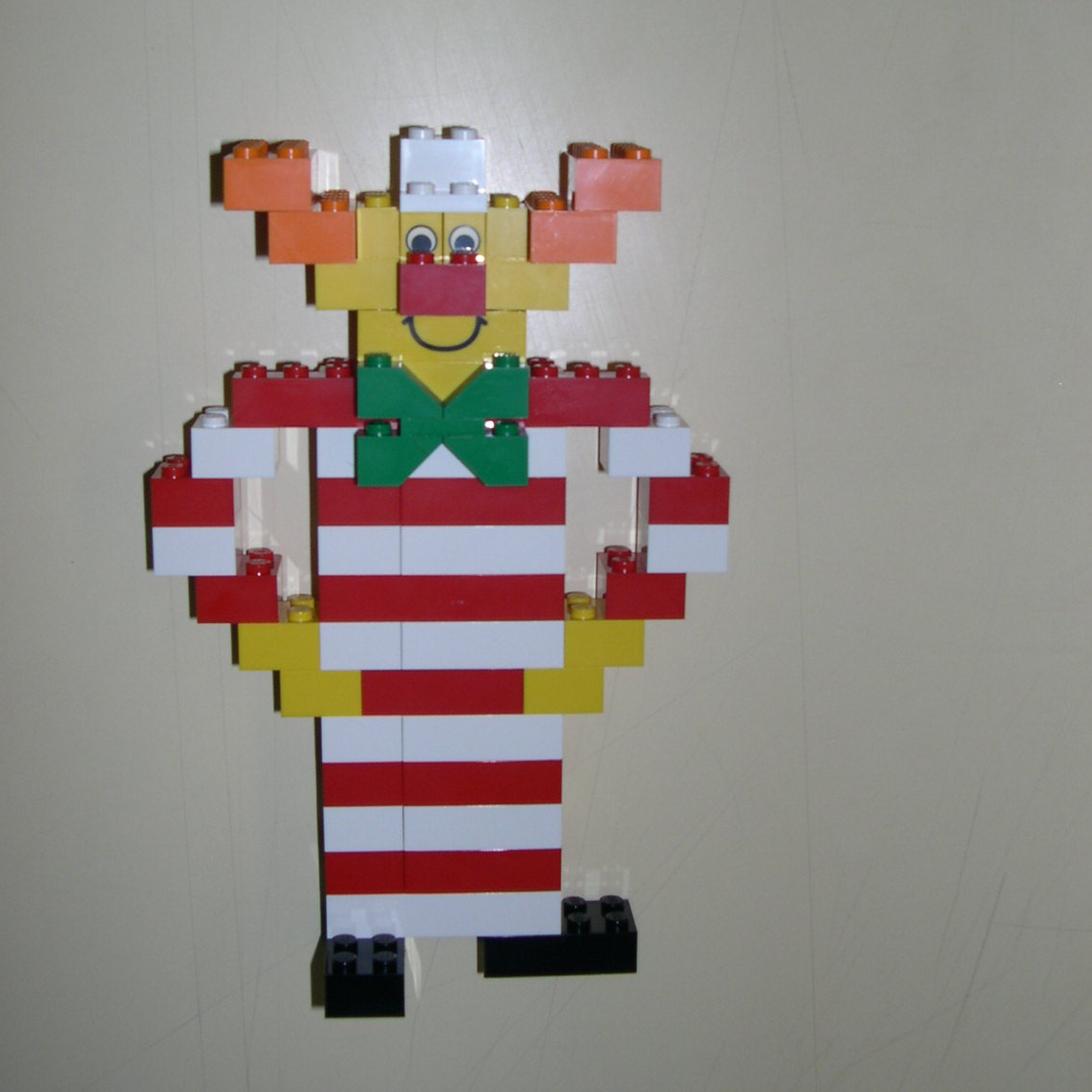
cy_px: 419
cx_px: 552
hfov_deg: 36.1
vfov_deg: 35.9
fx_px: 1677
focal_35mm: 47
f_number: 7.6
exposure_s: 1/30
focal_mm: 8
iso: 100
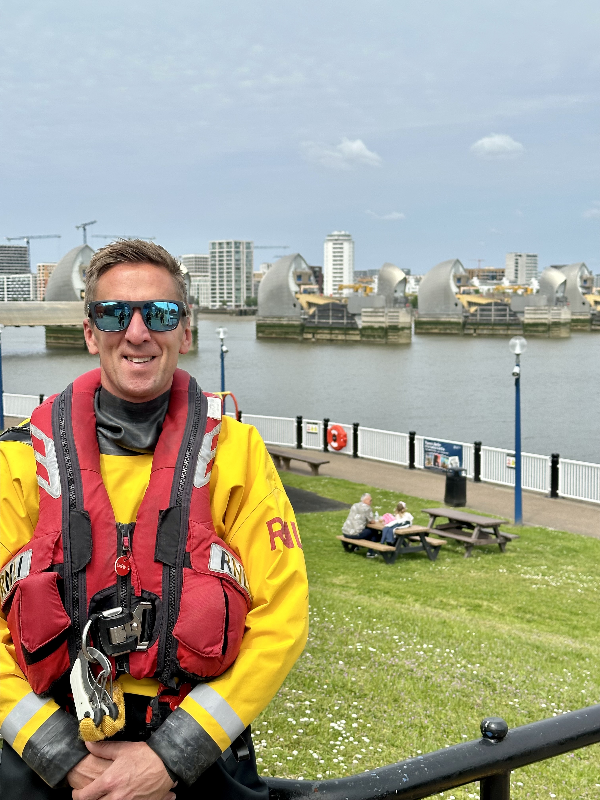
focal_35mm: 48
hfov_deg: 30.3
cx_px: 300
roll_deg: -0.8
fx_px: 1109
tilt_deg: -5.3
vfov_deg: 39.7
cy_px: 400
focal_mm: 6.86
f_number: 1.78
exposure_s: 1/5000
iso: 64
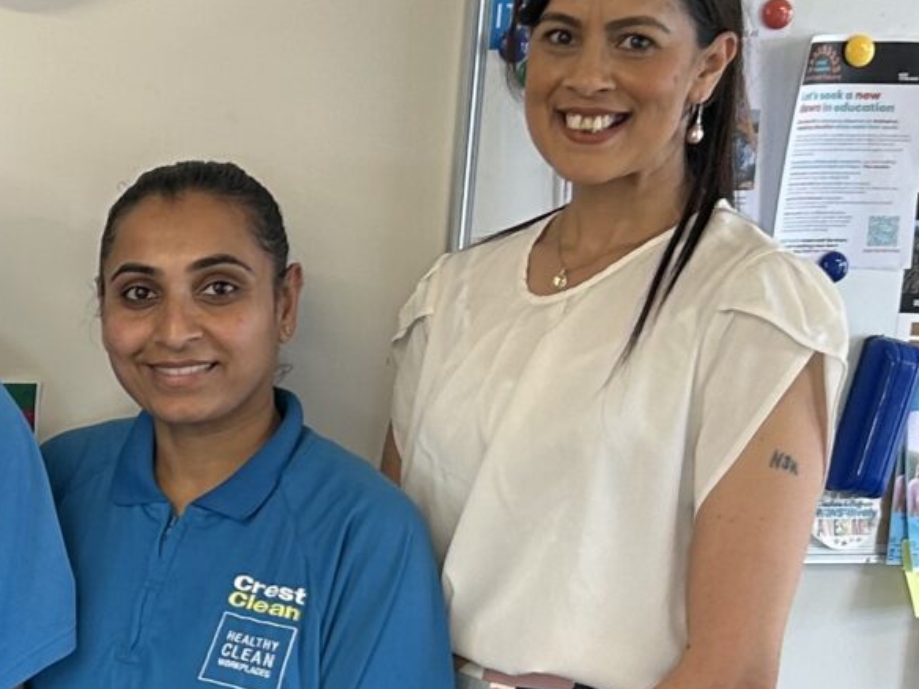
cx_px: -223
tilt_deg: -12.9
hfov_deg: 16.5
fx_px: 3027
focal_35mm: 114
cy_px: 580
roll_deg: -1.1
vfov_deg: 12.9
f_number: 1.5
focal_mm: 5.7
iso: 64
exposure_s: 1/121
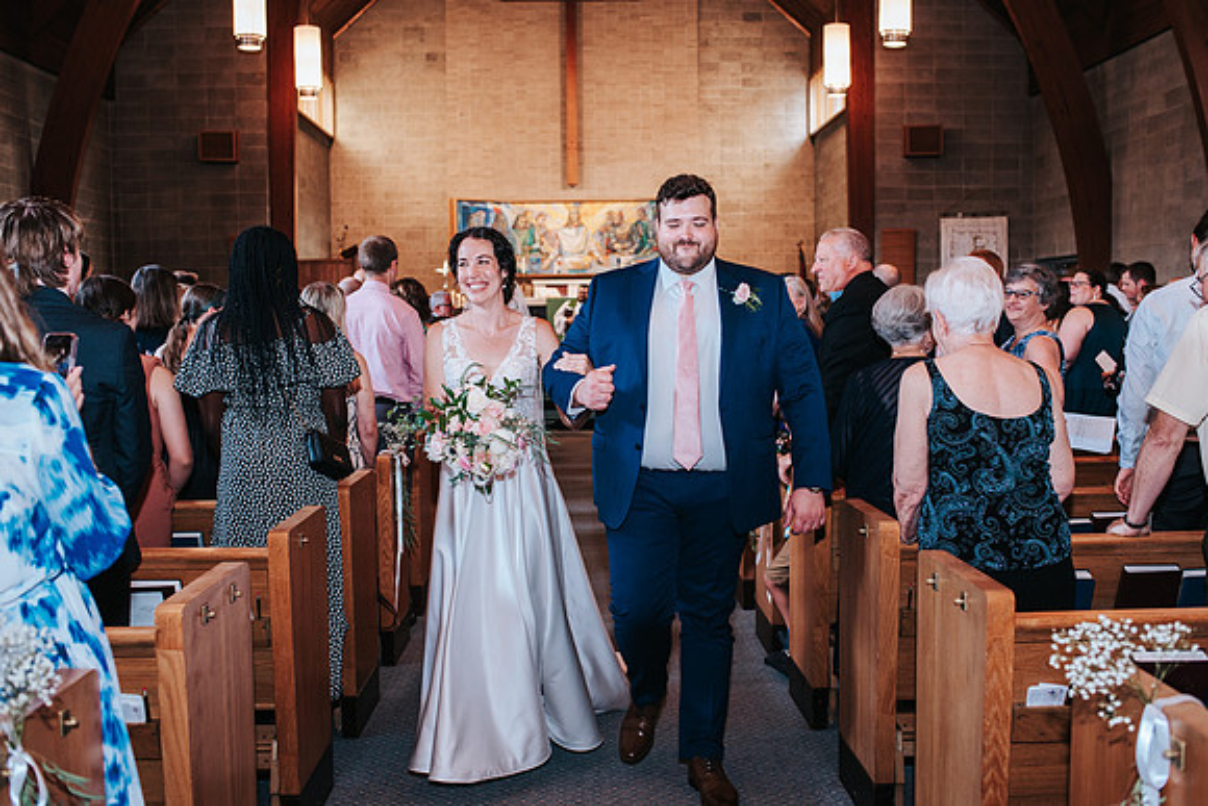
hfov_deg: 54.1
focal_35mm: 35
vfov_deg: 37.6
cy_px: 403
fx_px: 1184
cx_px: 604
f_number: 3.2
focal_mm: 35
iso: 1000
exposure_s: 1/125
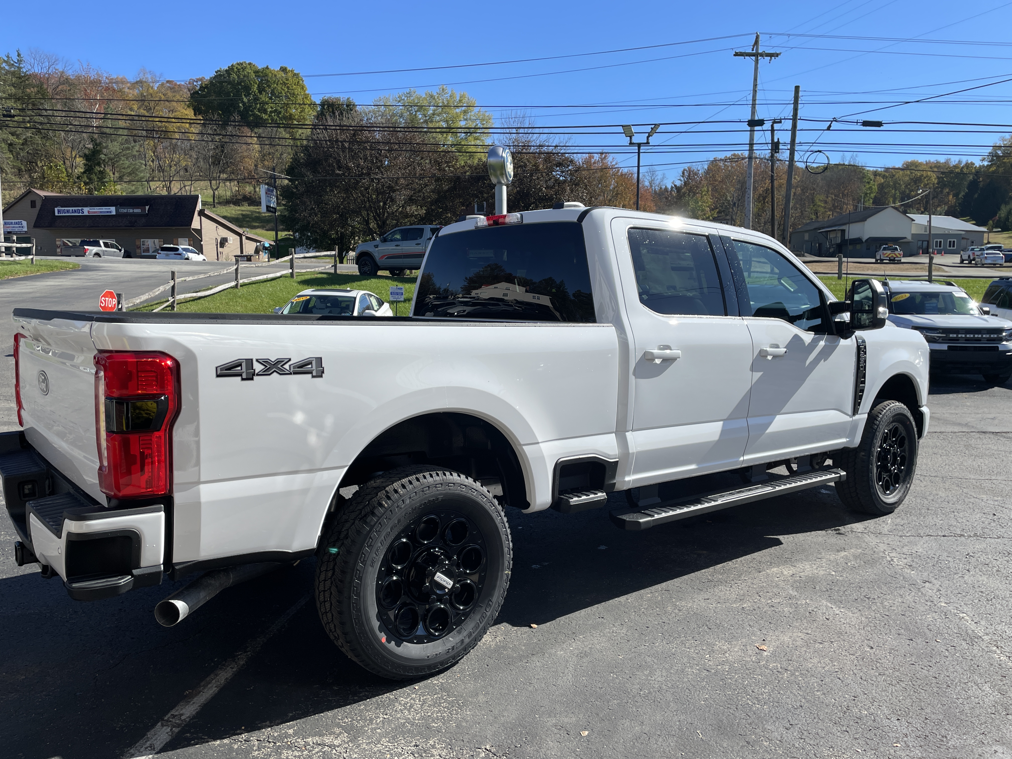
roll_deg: +0.8
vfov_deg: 53.1
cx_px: 506
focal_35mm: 26
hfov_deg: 67.3
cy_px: 380
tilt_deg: -5.7
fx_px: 760
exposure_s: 1/3040
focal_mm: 4.2
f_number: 1.6
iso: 32
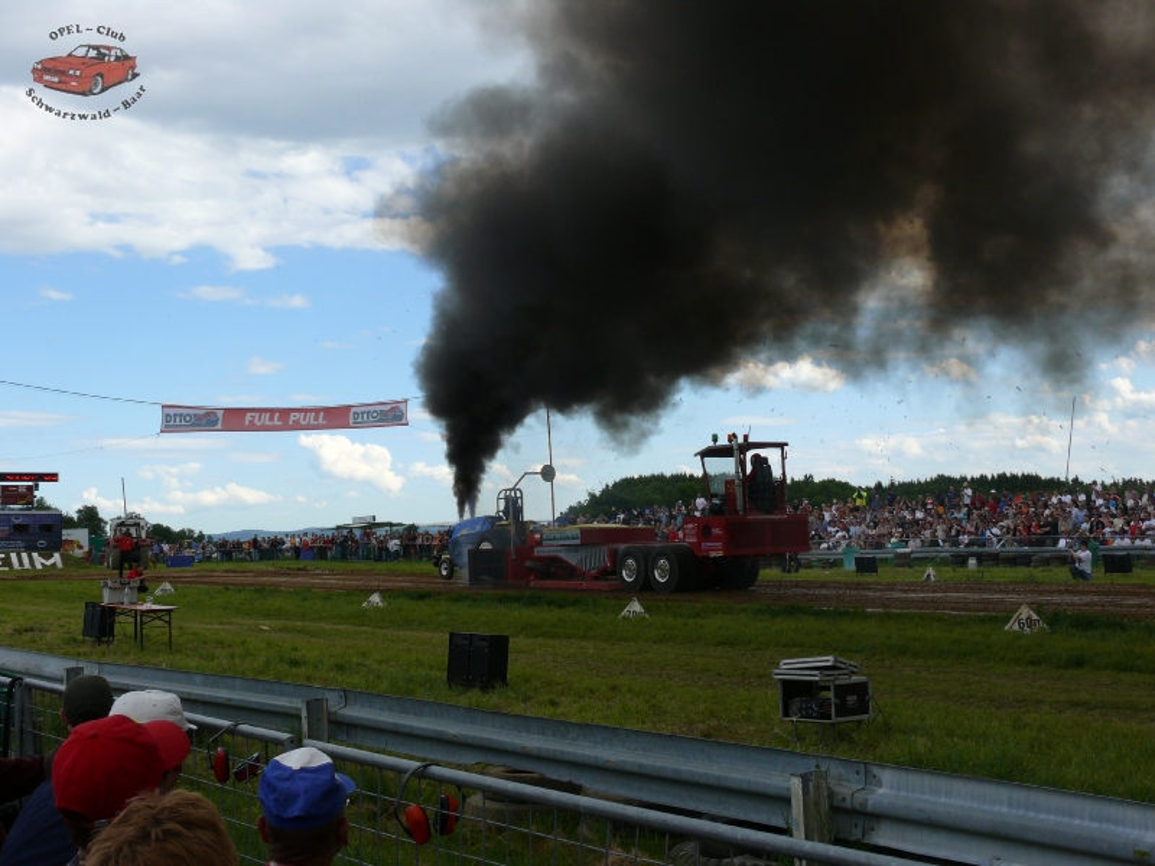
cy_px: 433
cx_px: 578
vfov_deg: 30.3
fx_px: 1602
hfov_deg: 39.7
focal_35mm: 48
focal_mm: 10.2
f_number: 5.6
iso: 100
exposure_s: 1/320
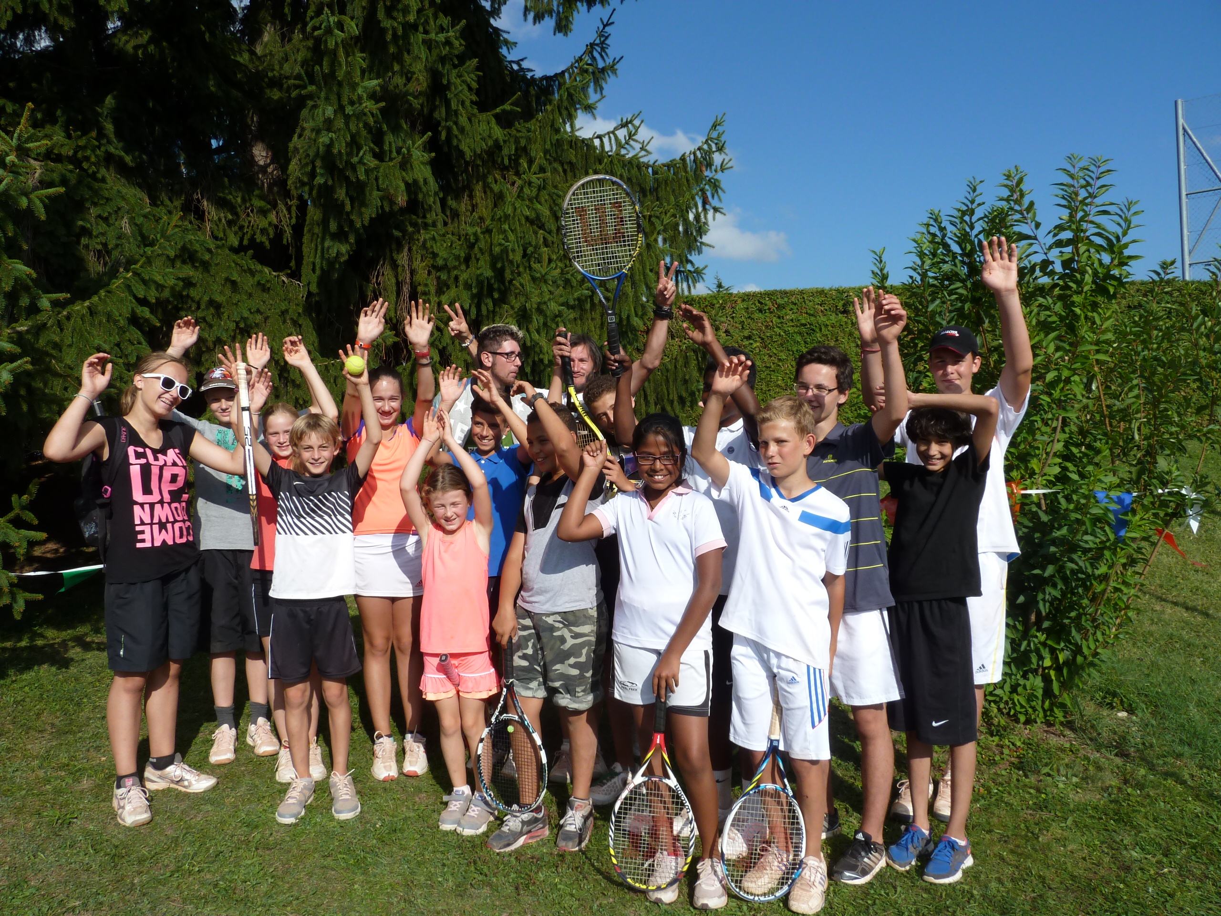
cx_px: 610
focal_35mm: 25
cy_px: 458
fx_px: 882
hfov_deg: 69.4
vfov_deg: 54.9
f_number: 4.5
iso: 80
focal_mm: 4.1
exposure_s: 1/640
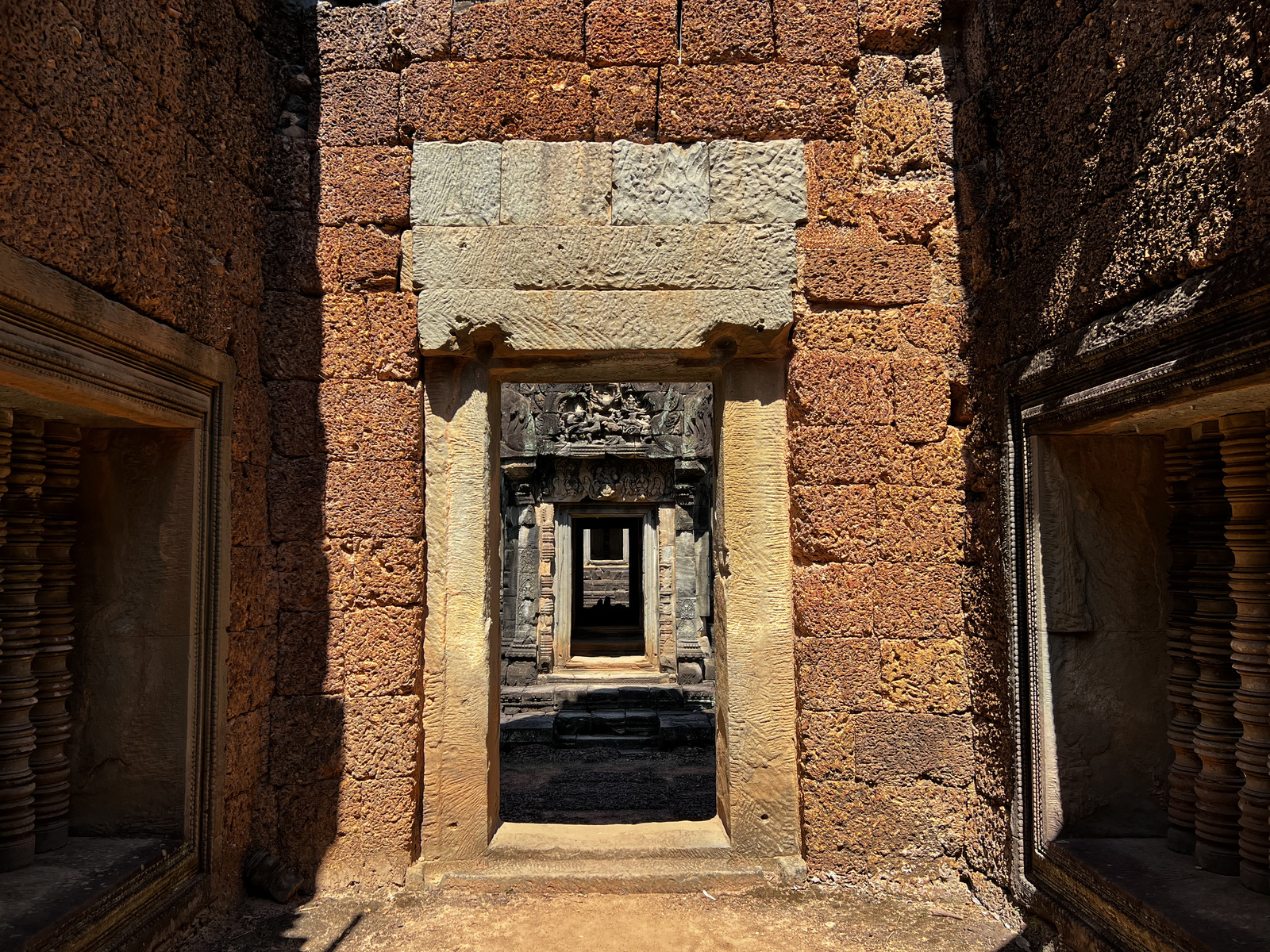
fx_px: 954
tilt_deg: +4.2
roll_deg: +0.5
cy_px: 476
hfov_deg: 67.3
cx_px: 635
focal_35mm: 26
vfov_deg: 53.1
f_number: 1.5
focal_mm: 5.7
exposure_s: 1/2165
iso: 50
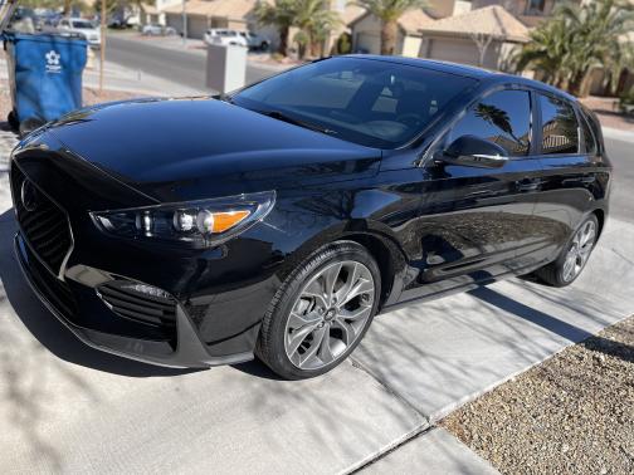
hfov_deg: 67.3
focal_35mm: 26
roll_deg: -6.8
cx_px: 317
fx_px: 476
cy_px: 238
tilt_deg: -22.9
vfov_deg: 53.1
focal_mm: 5.1
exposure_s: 1/2660
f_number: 1.6
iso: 50
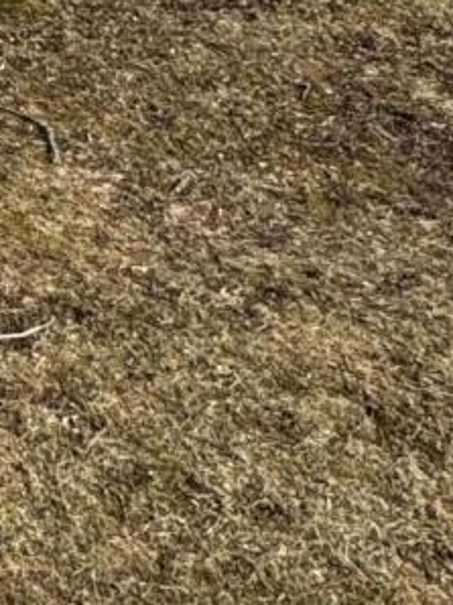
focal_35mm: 94
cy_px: -528
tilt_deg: +2.8
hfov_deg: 14.2
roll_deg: +1.3
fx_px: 1643
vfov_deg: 16.8
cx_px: -311
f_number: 2.2
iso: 50
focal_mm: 2.22
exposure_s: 1/2494
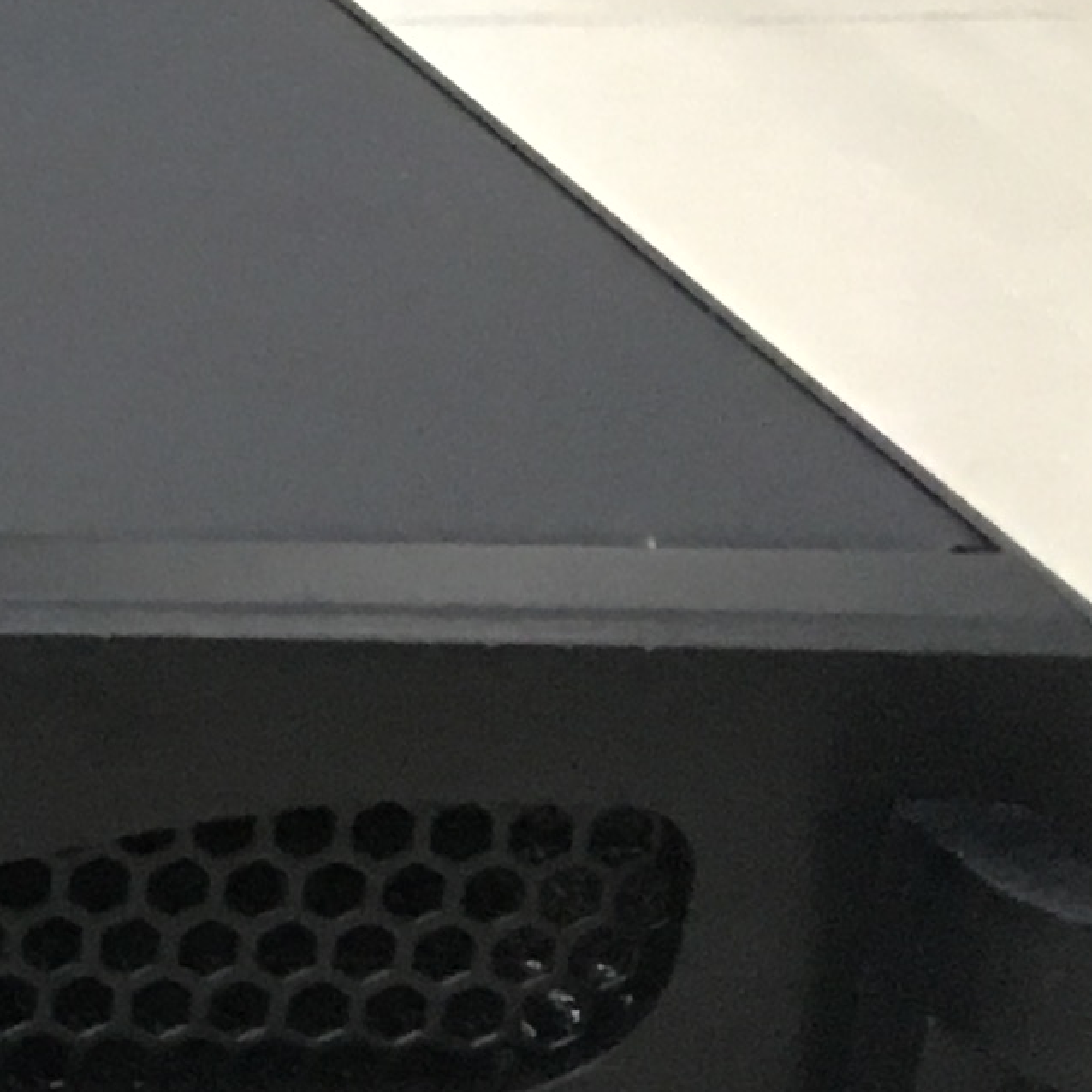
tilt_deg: -20.4
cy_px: 621
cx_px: -1896
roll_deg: -0.7
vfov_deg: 10.8
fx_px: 5782
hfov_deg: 9.2
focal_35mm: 162
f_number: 2.2
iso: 125
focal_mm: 4.15
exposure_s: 1/8
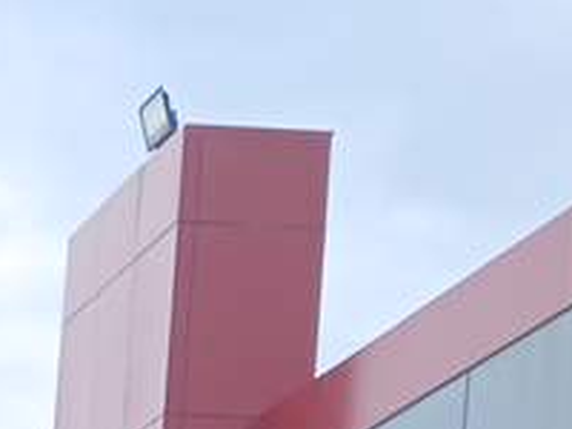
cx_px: -1204
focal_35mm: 187
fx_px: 3090
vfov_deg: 7.1
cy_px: 1261
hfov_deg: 8.6
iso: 20
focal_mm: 3.98
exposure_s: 1/280
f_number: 1.8
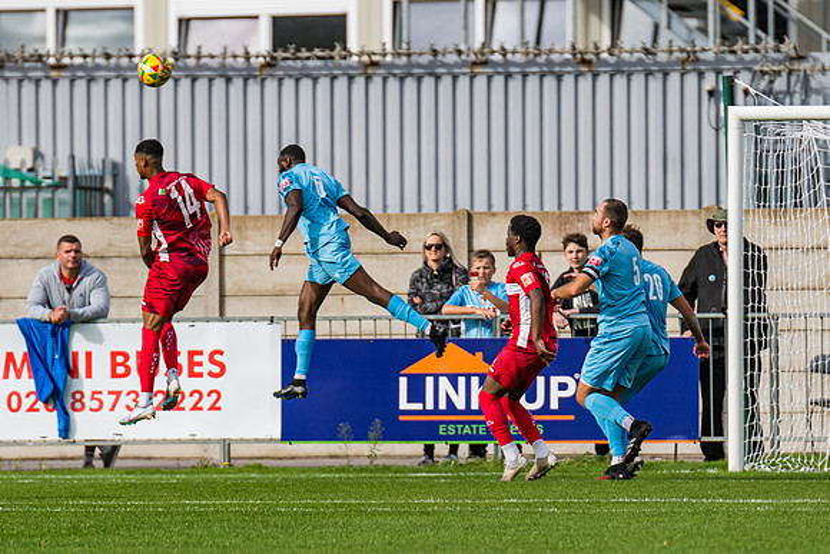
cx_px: 337
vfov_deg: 1.9
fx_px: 16422
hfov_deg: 2.9
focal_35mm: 712
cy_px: 361
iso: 200
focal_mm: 300
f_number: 4
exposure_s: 1/2000
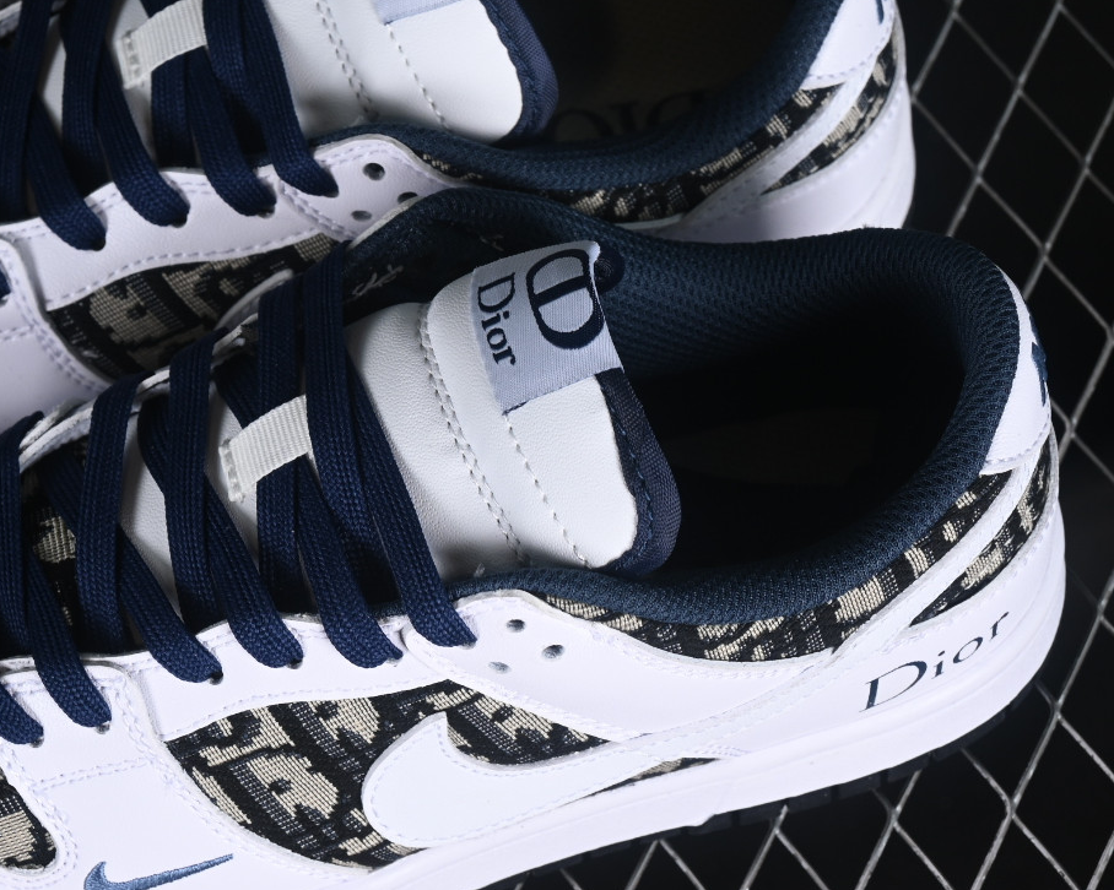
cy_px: 391
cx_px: 329
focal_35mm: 124
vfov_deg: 12.4
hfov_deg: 15.5
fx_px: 4087
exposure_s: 1/60
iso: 160
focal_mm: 50
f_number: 7.1
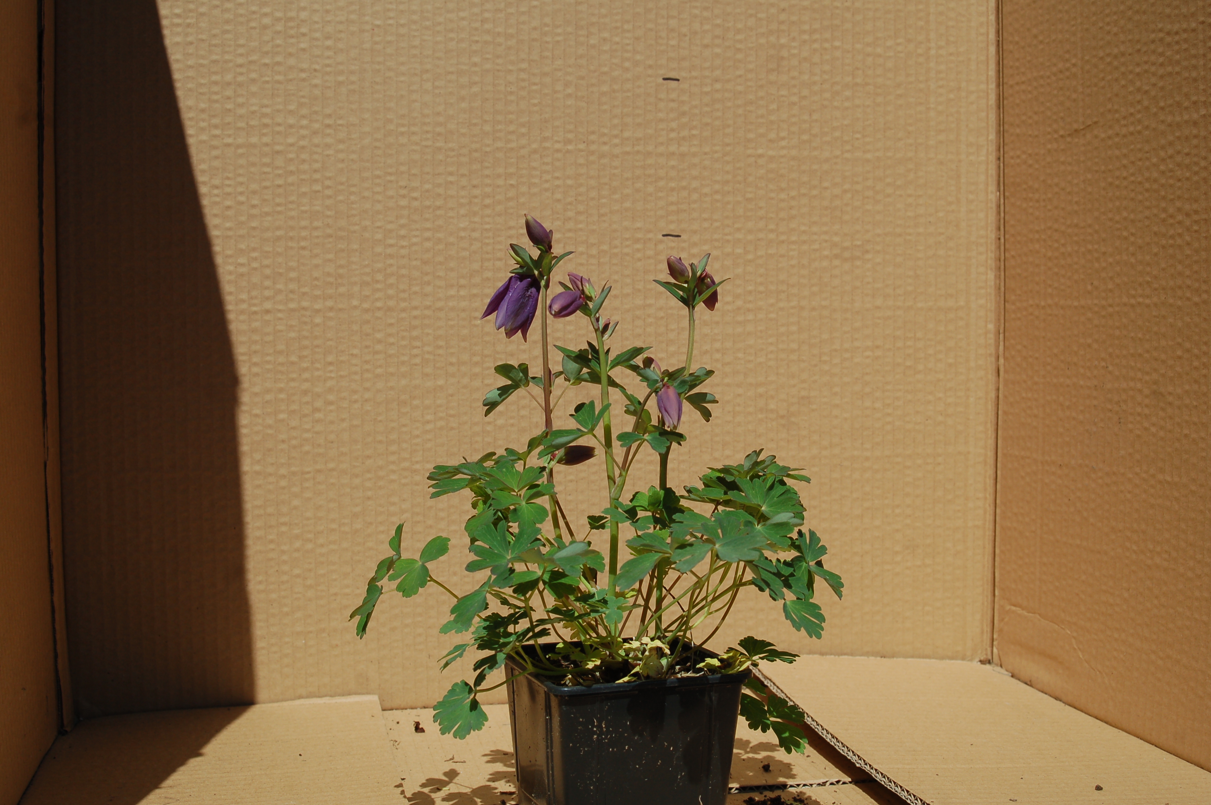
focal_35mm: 42
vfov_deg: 31.8
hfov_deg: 46.4
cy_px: 402
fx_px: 1412
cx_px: 606
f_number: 9
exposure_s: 1/320
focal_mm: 28
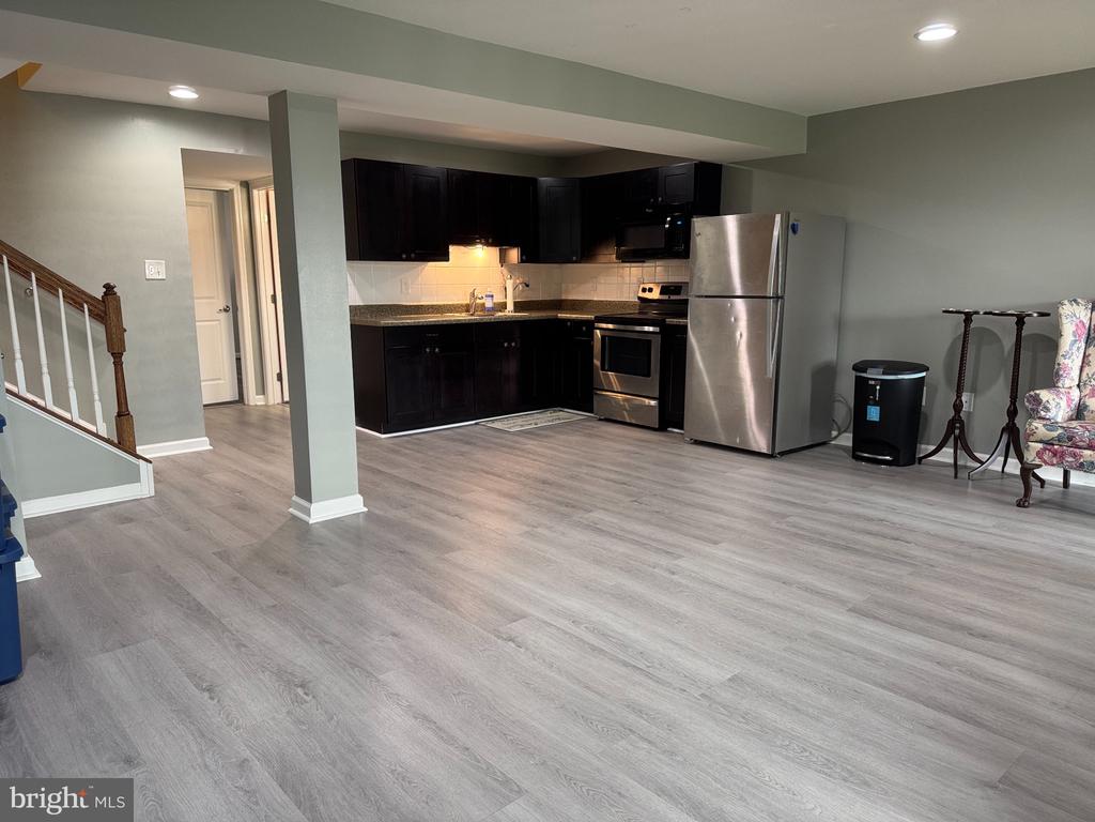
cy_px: 411
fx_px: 759
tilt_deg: -11.1
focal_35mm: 24
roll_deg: +0.6
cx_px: 548
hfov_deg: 71.6
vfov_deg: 56.8
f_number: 1.78
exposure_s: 1/60
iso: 200
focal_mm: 6.76
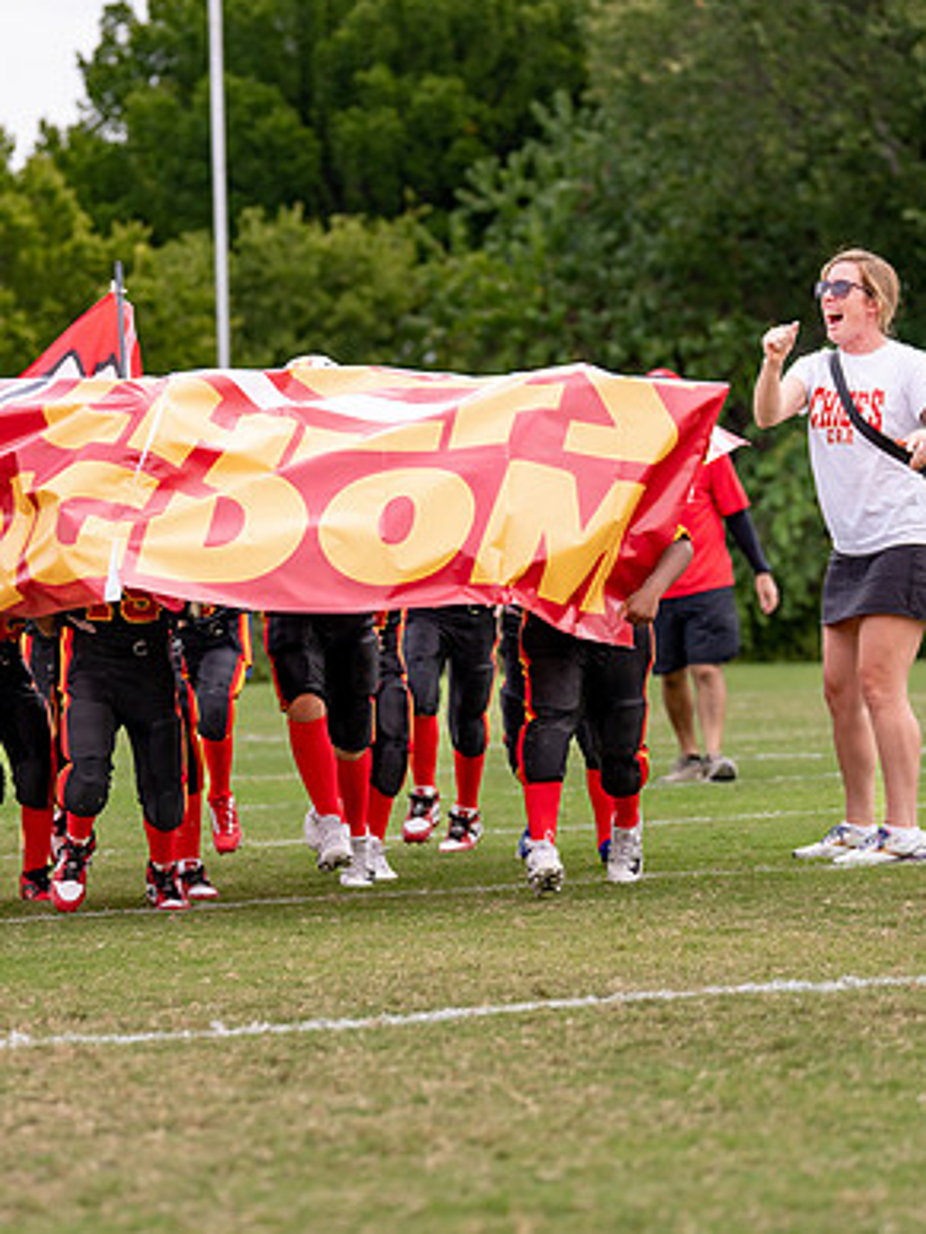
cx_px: 312
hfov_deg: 11.1
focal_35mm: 133
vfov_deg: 14.8
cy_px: 639
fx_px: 4744
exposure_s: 1/2000
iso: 160
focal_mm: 85
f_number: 2.8
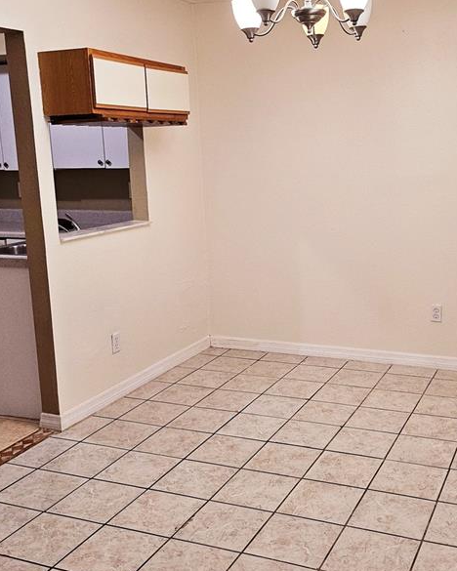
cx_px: 308
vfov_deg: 44.8
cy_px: 264
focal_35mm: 41
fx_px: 693
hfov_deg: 36.1
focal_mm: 5
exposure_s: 1/120
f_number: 1.8
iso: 250
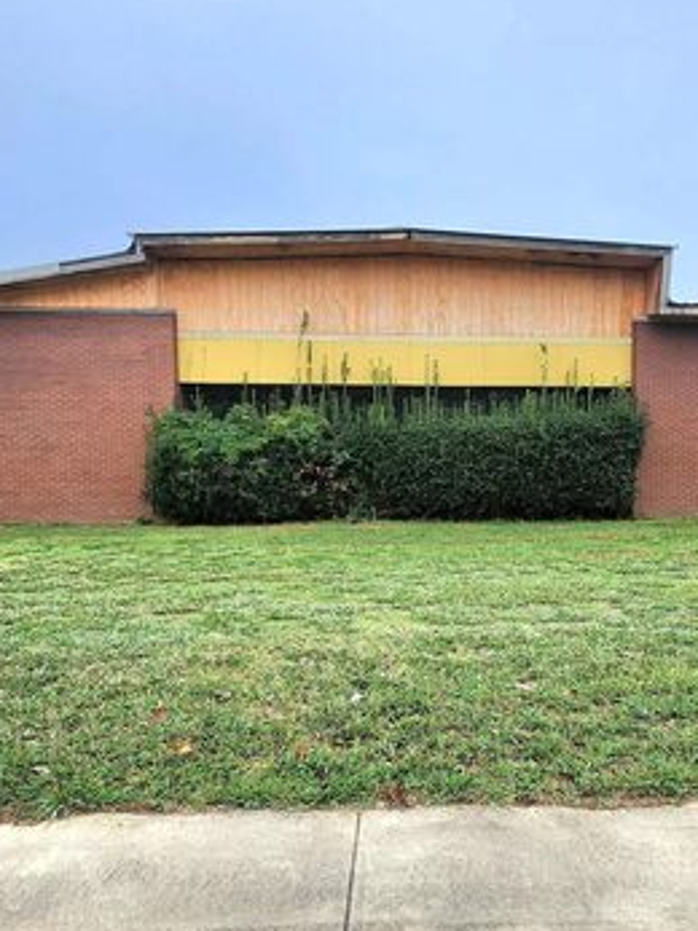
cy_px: 518
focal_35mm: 24
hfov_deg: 56.0
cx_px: 446
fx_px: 646
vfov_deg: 71.4
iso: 50
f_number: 2.2
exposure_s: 1/476
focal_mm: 2.2
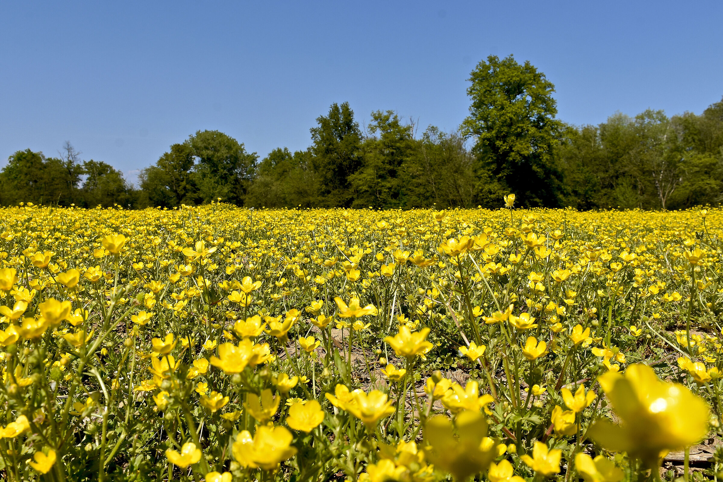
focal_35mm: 27
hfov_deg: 67.4
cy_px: 241
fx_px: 542
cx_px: 362
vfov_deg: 47.9
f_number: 10
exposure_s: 1/200
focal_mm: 18
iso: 100
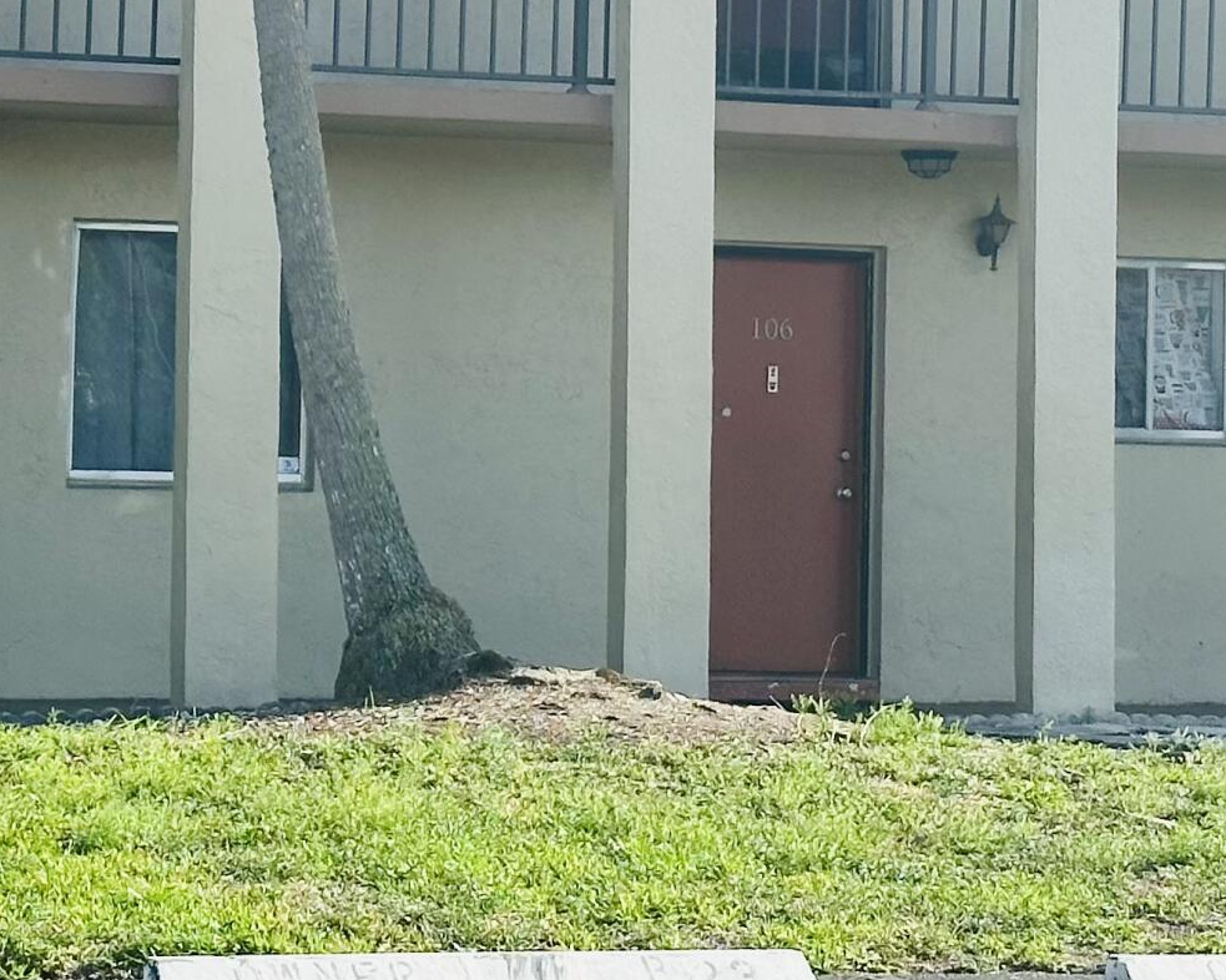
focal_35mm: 143
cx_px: 138
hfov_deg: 13.4
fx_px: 5188
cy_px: 177
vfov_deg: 10.8
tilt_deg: +2.6
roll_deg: -1.2
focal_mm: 6.86
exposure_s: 1/1751
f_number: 1.78
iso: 64
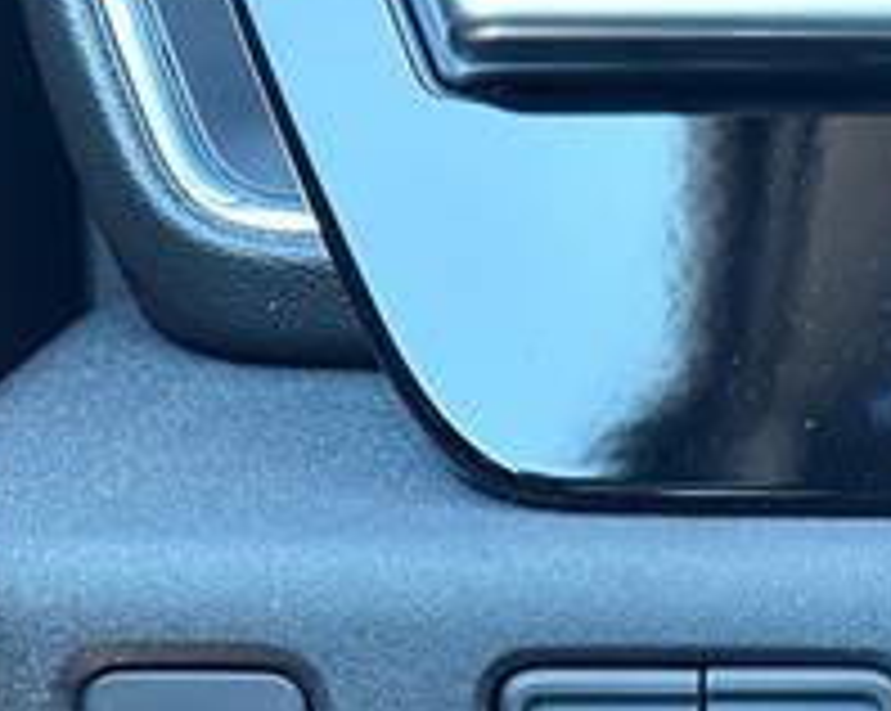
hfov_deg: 22.5
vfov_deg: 17.0
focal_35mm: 82
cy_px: 1048
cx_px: 878
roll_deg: +0.4
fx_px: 2160
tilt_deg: -20.0
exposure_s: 1/60
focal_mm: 5.7
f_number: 1.5
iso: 250
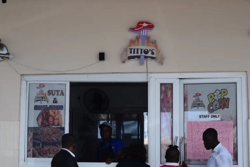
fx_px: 573
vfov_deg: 16.6
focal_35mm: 82
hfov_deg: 24.6
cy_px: 84
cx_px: 125
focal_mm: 55
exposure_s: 1/320
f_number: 9
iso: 200
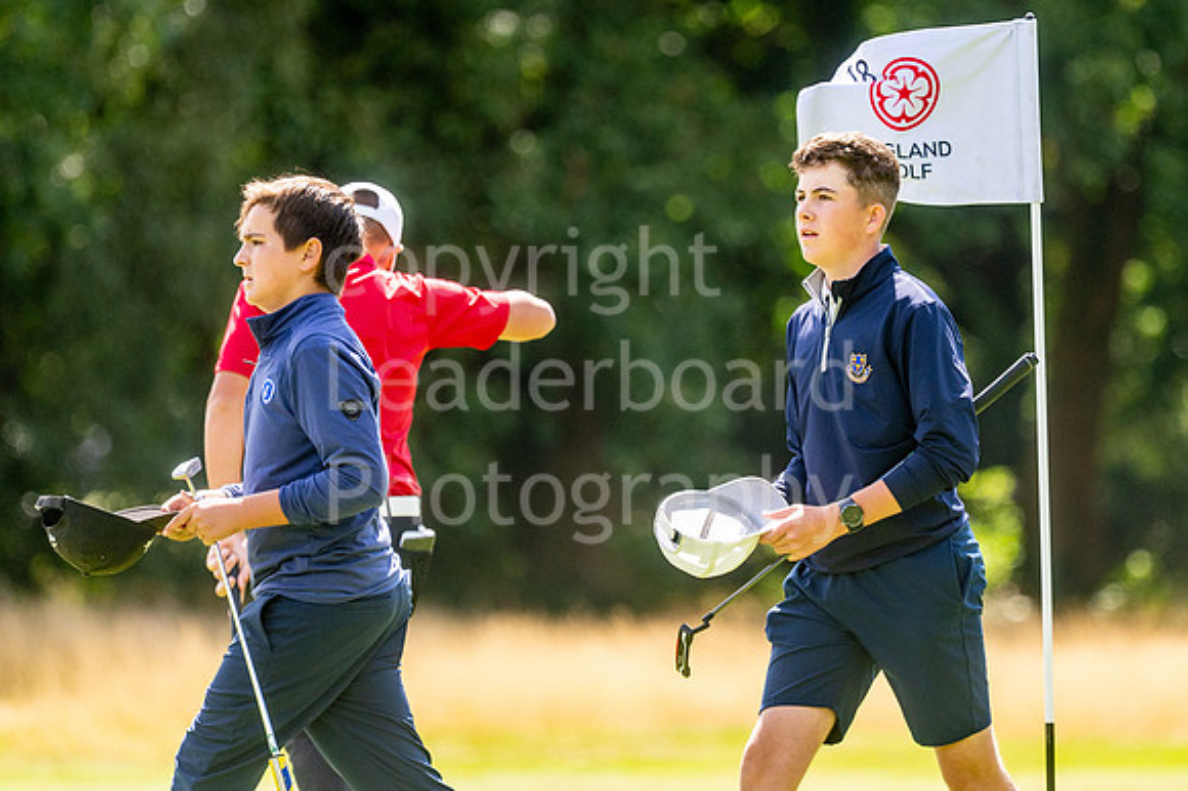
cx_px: 670
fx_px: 16737
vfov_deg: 2.7
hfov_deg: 4.1
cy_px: 345
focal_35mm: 507
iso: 320
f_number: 4
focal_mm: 300
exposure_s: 1/1000
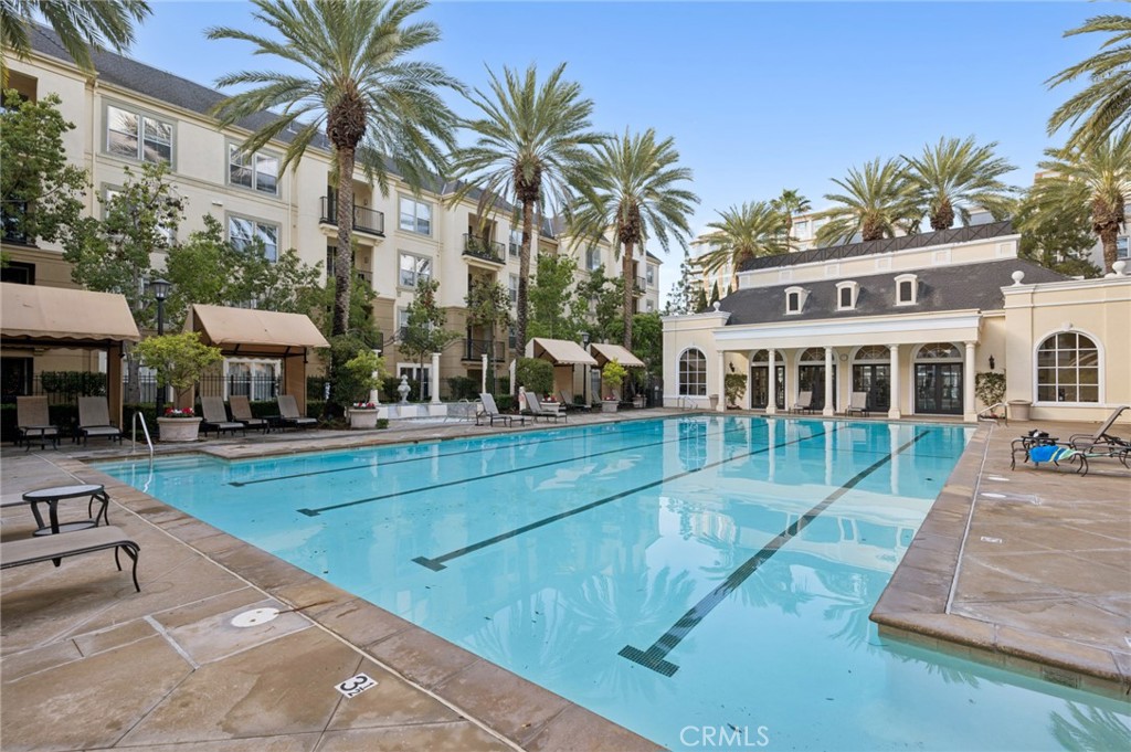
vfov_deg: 73.7
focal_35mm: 16
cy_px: 376
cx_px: 566
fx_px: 502
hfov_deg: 96.8
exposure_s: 1/100
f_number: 9
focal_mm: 16
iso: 200
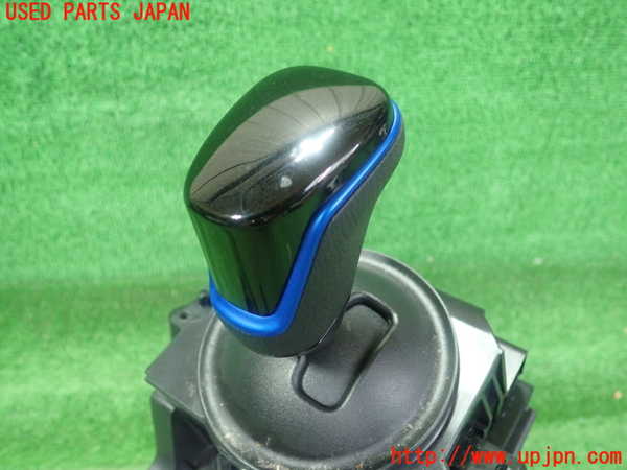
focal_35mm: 30
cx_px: 314
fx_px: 543
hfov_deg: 60.0
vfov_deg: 46.8
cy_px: 235
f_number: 2.3
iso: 800
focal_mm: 5.5
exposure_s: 1/125
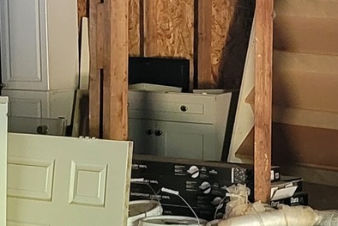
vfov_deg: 8.7
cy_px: 148
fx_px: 1484
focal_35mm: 158
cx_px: 225
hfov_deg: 13.0
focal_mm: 5.4
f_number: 1.8
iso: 640
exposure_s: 1/24
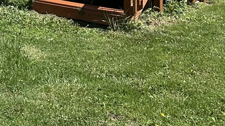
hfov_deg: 18.7
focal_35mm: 100
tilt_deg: -1.1
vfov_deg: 11.2
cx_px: -118
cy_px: -108
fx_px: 597
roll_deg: -1.2
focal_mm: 6.86
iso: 80
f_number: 1.78
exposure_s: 1/4348
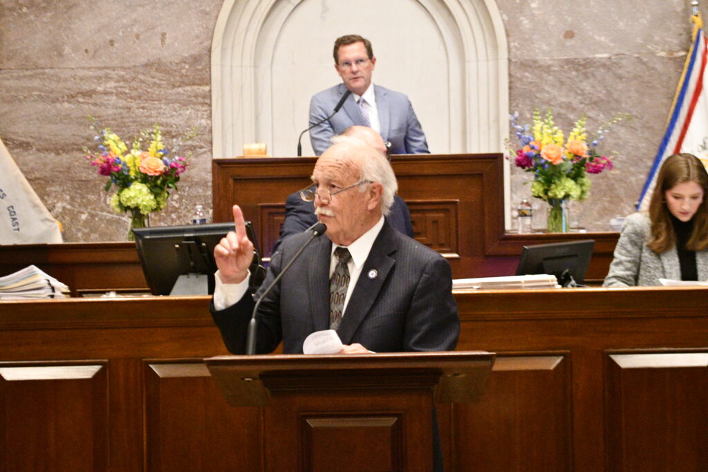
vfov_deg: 16.7
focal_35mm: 82
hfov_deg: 24.8
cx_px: 354
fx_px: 1613
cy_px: 236
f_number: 5.6
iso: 12800
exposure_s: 1/30
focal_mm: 55
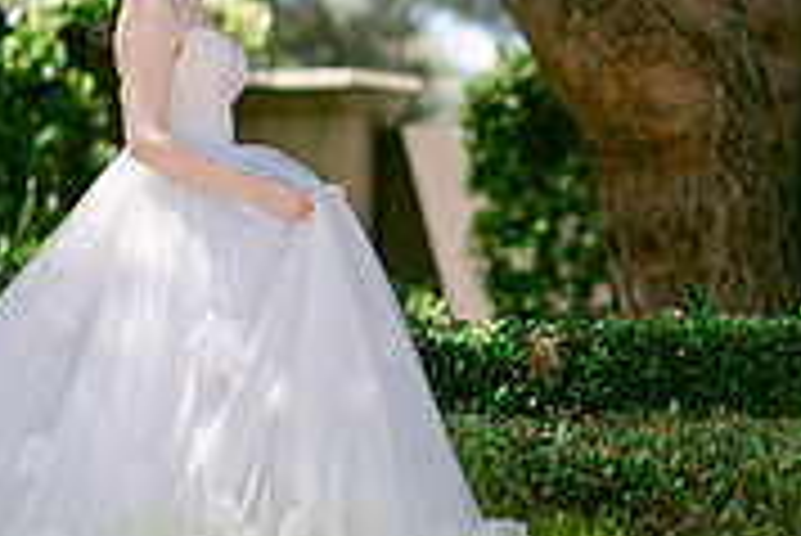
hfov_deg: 6.0
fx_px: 7615
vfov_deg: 4.0
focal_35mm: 342
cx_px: 684
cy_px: 218
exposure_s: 1/1250
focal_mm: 105
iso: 64
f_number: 1.4
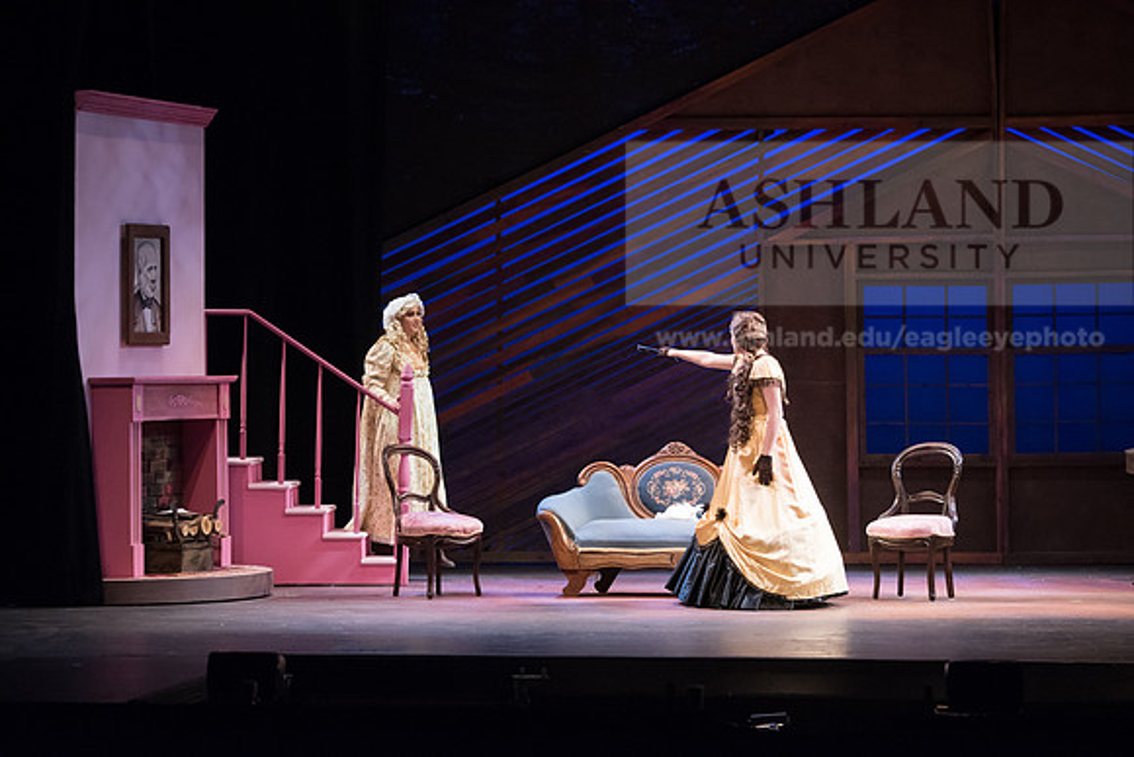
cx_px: 567
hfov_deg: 18.6
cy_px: 378
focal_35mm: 110
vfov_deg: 12.5
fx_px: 3466
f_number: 3.2
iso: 3200
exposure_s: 1/400
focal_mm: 110
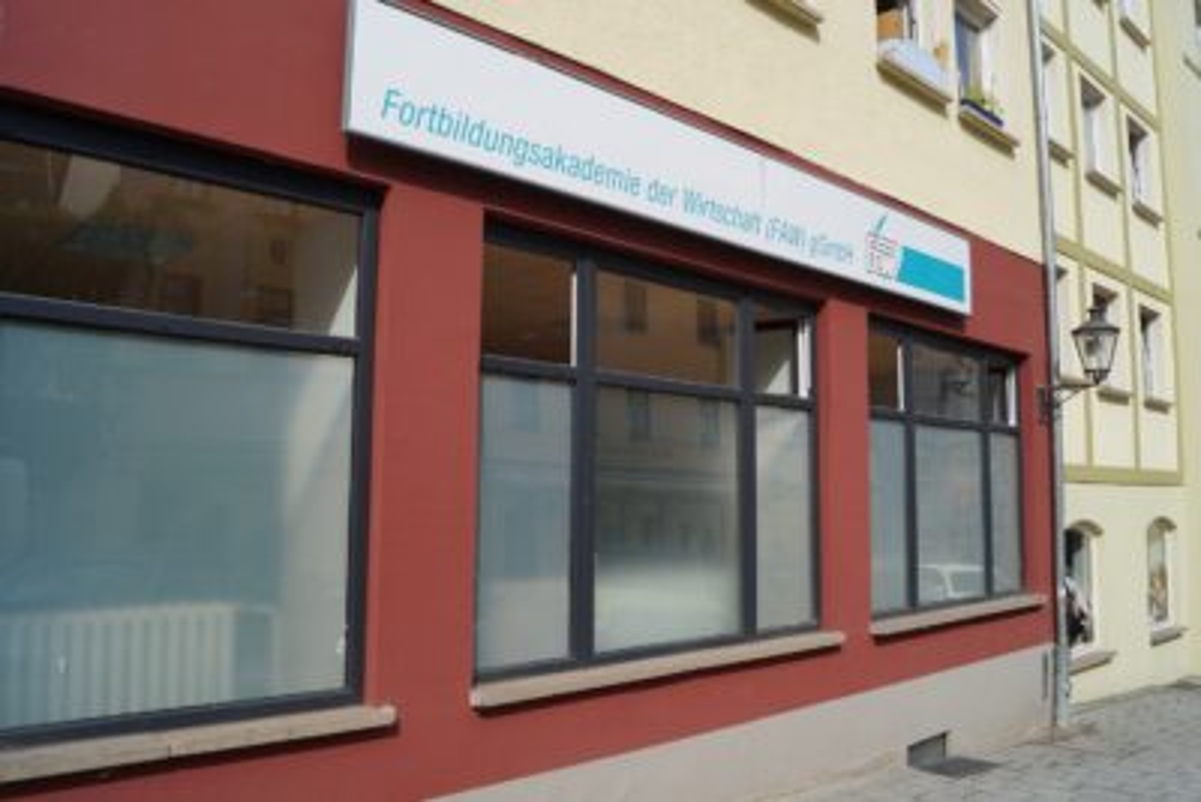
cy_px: 401
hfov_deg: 67.4
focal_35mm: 27
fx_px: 901
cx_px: 600
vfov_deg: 48.0
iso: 100
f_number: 6.3
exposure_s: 1/400
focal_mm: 18
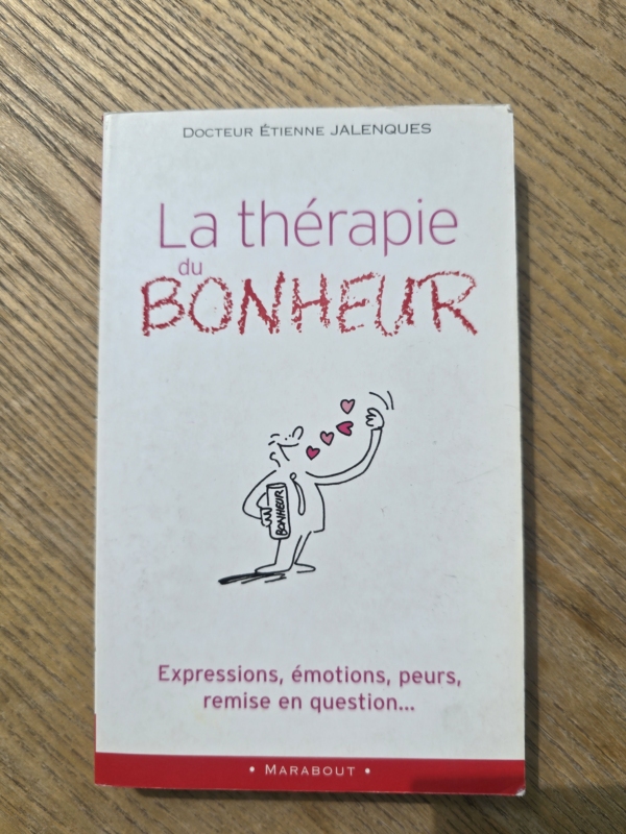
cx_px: 313
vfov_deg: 73.9
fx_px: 555
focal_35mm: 23
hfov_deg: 58.9
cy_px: 417
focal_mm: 6.3
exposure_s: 1/1255
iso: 12
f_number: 1.7
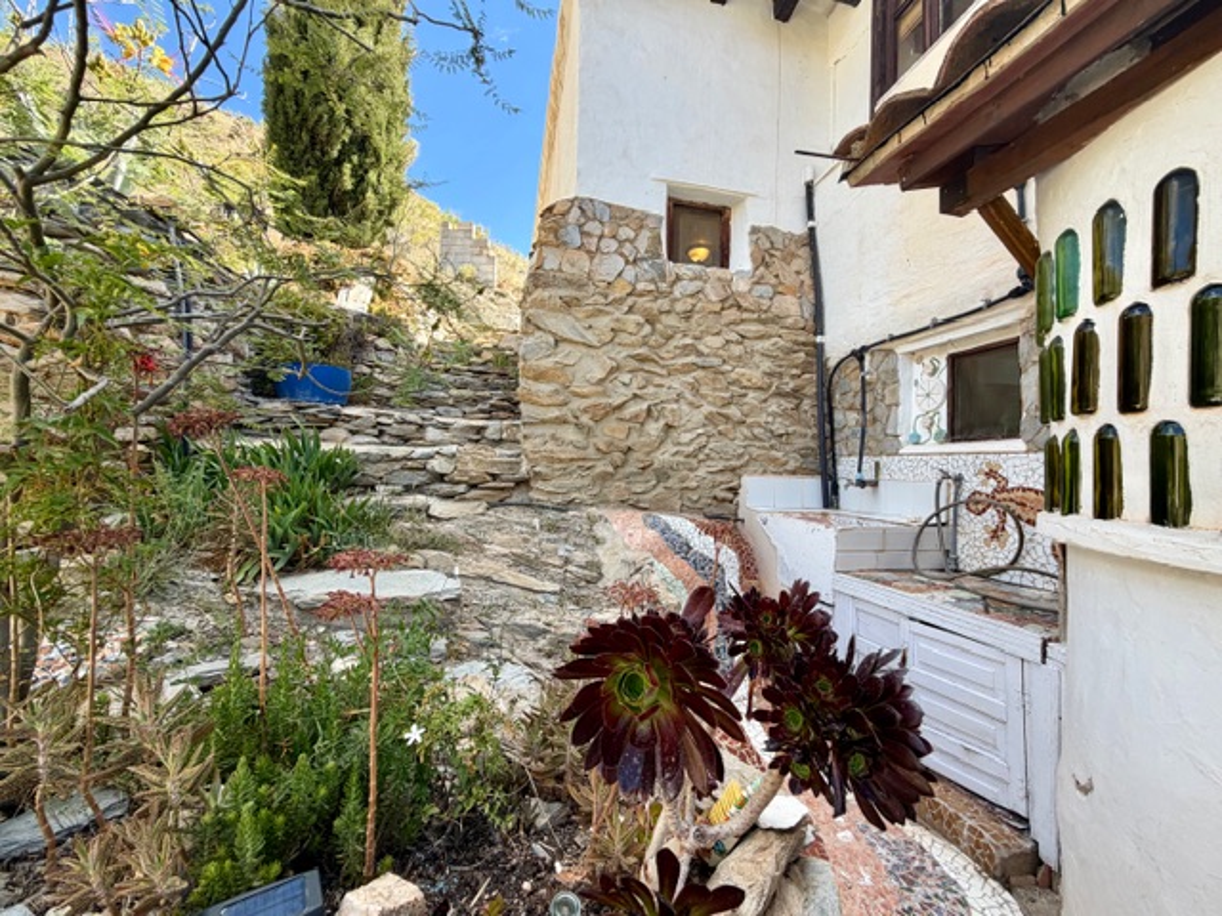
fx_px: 494
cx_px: 611
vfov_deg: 85.7
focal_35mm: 14
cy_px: 458
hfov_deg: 102.1
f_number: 2.2
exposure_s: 1/250
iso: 40
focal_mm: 2.22
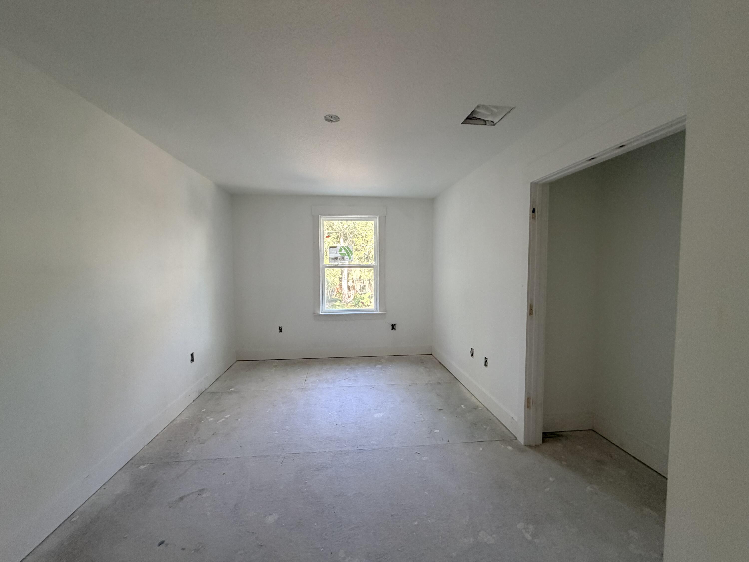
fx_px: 303
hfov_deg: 102.1
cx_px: 374
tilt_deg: -3.0
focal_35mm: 14
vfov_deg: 85.7
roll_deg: +0.3
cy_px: 281
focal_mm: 2.22
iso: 320
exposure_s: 1/60
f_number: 2.2
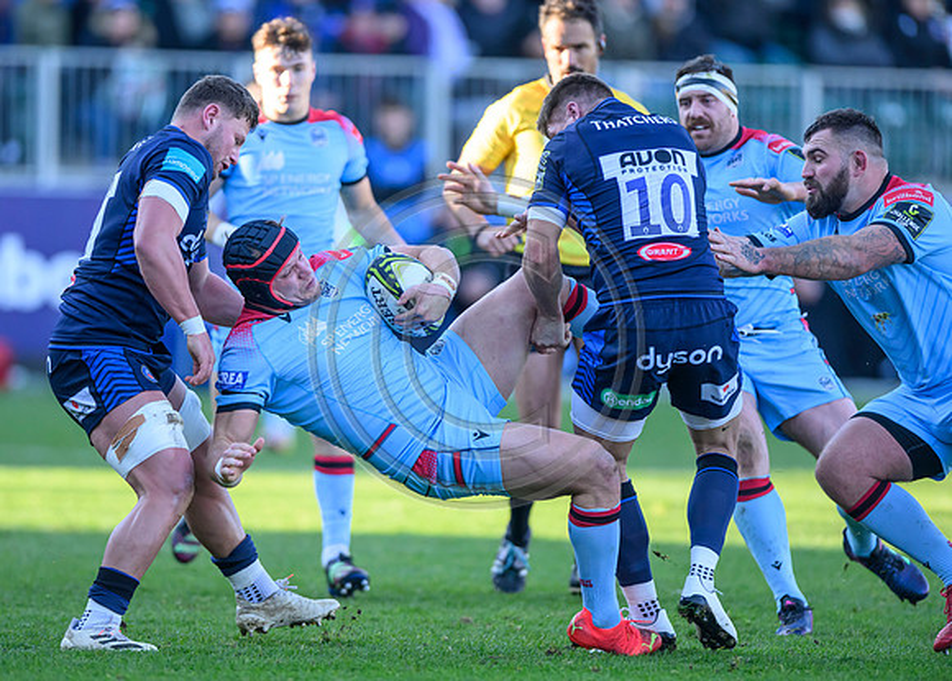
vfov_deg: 3.2
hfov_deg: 4.4
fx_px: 12369
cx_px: 395
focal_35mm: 457
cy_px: 371
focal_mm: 400
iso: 1600
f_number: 3.5
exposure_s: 1/2000
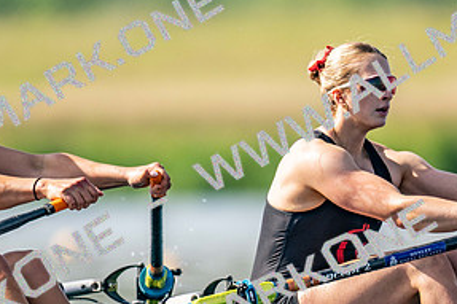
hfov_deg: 1.7
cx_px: 390
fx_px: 15402
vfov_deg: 1.1
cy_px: 195
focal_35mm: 1214
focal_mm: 600
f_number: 4
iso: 200
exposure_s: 1/2500
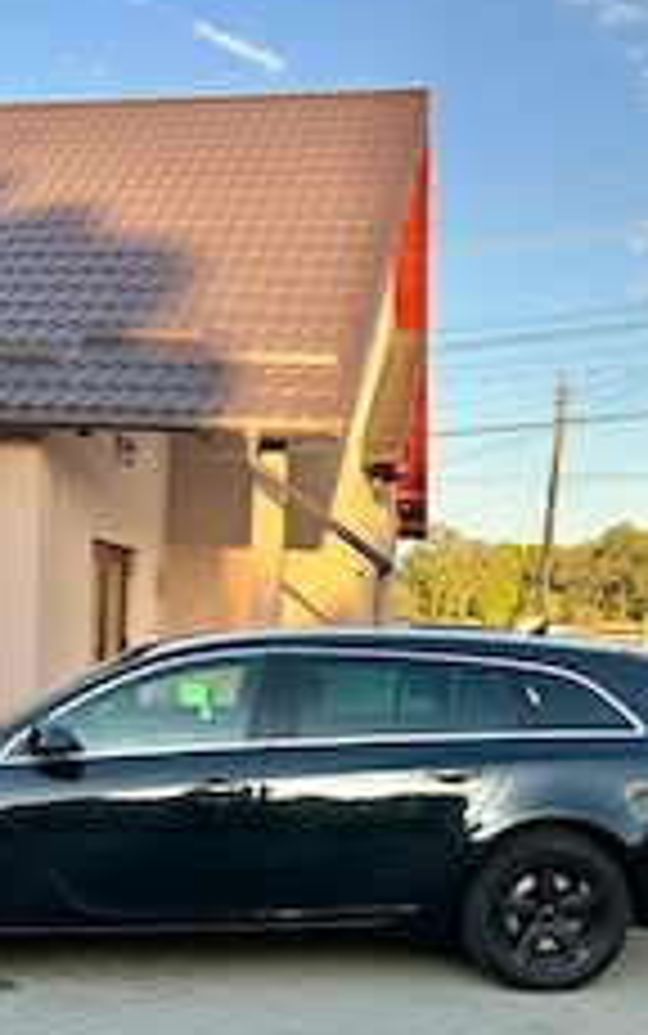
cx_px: 220
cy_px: 868
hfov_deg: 26.8
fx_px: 1355
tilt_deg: -10.2
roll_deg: -3.1
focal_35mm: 48
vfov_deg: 39.7
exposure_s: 1/404
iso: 50
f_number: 1.5
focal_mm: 5.7
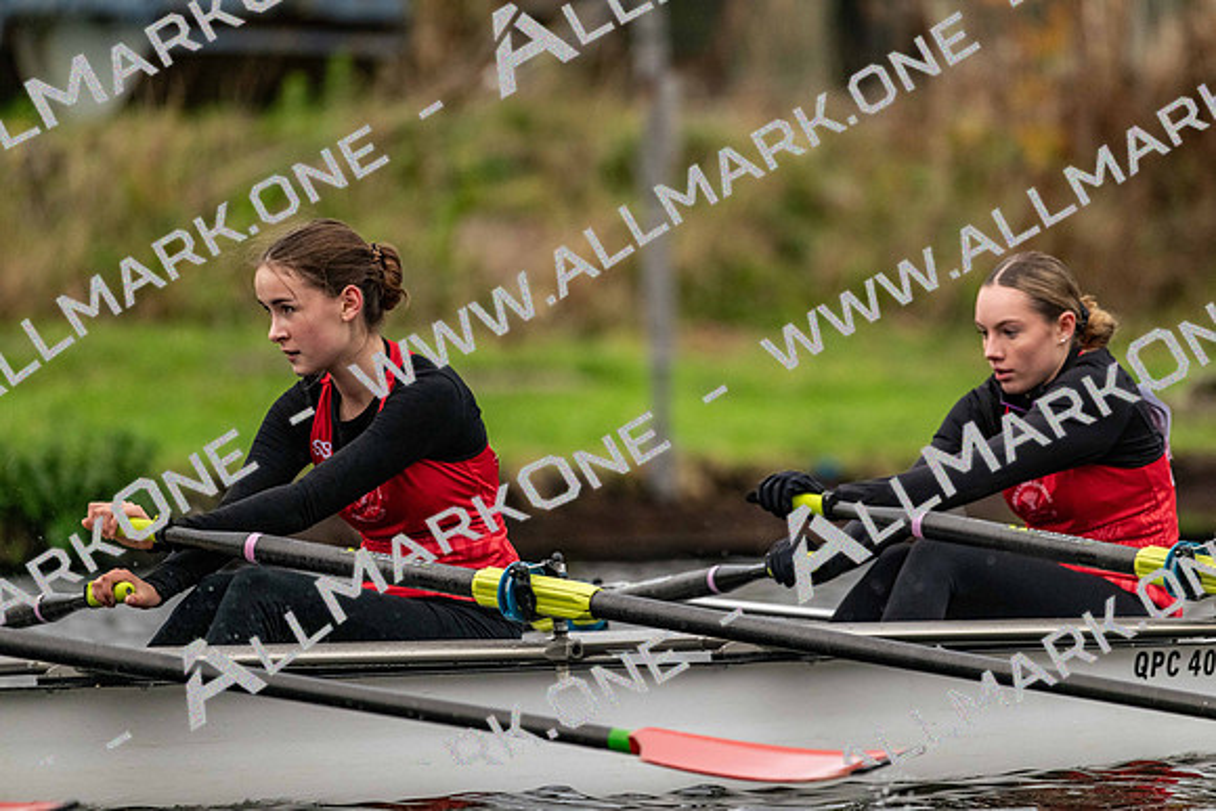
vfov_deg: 3.4
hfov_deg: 5.2
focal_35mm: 400
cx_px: 608
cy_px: 406
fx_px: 13514
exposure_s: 1/2000
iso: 3600
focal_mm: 400
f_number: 4.5
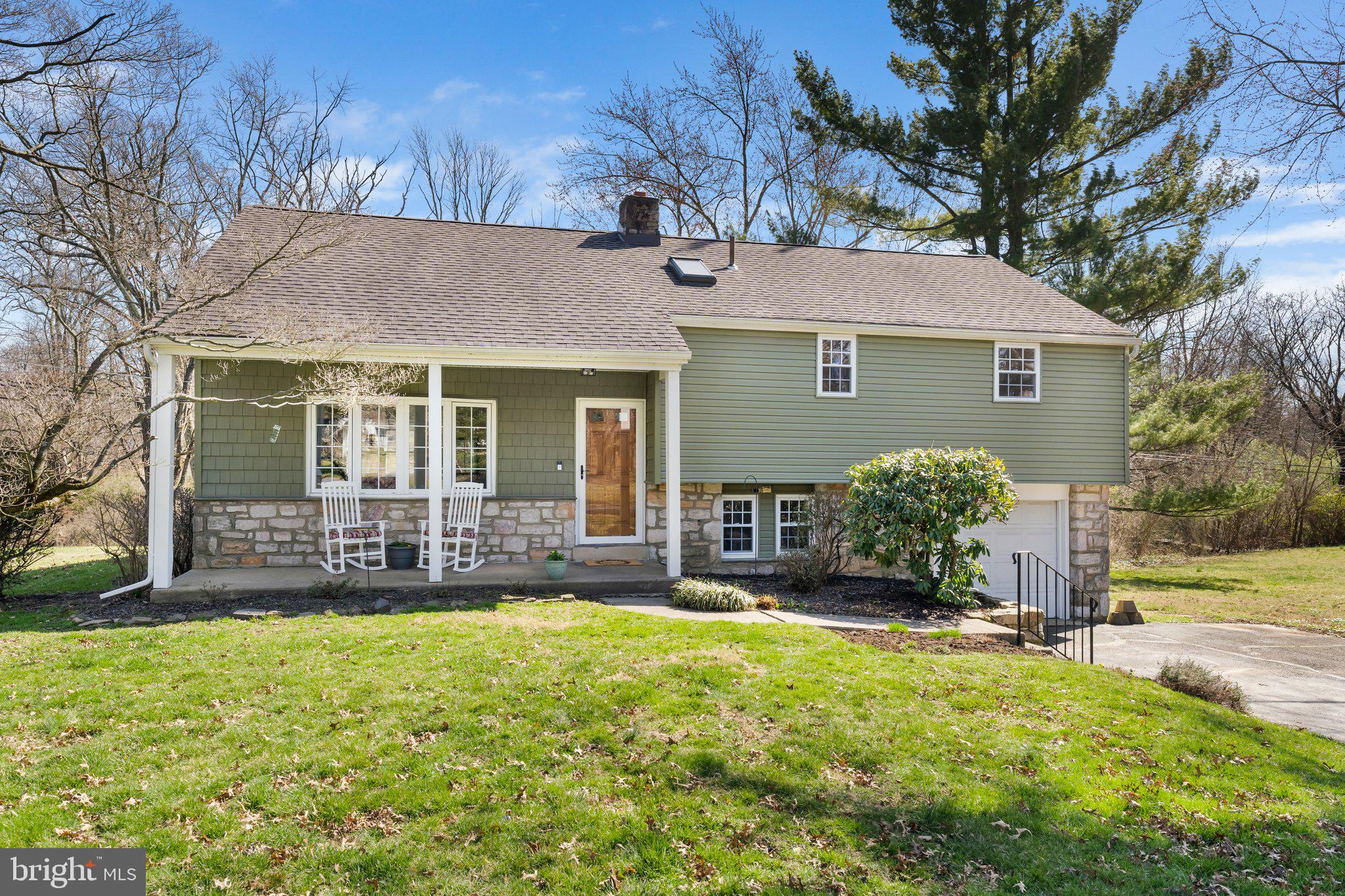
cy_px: 448
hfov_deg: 73.7
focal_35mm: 24
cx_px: 672
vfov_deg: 53.1
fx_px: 897
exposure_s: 1/320
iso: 500
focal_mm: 24
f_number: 8
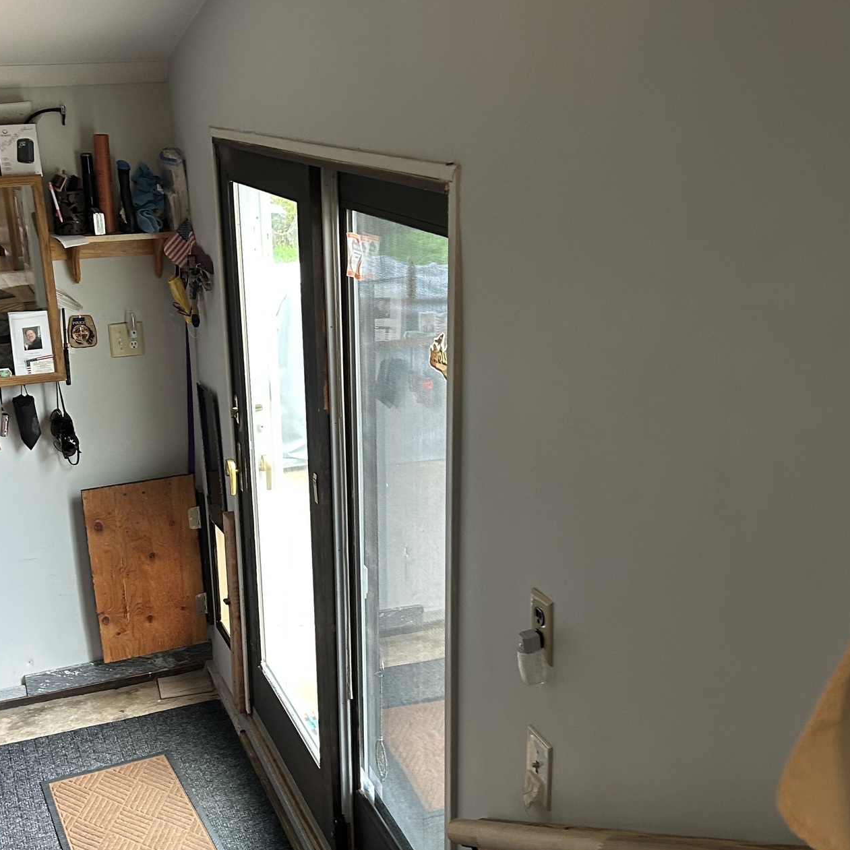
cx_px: 358
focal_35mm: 42
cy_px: 515
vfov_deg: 39.8
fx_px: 1167
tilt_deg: -22.2
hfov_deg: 39.9
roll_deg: +1.2
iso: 200
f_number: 1.5
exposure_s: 1/60
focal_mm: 5.7
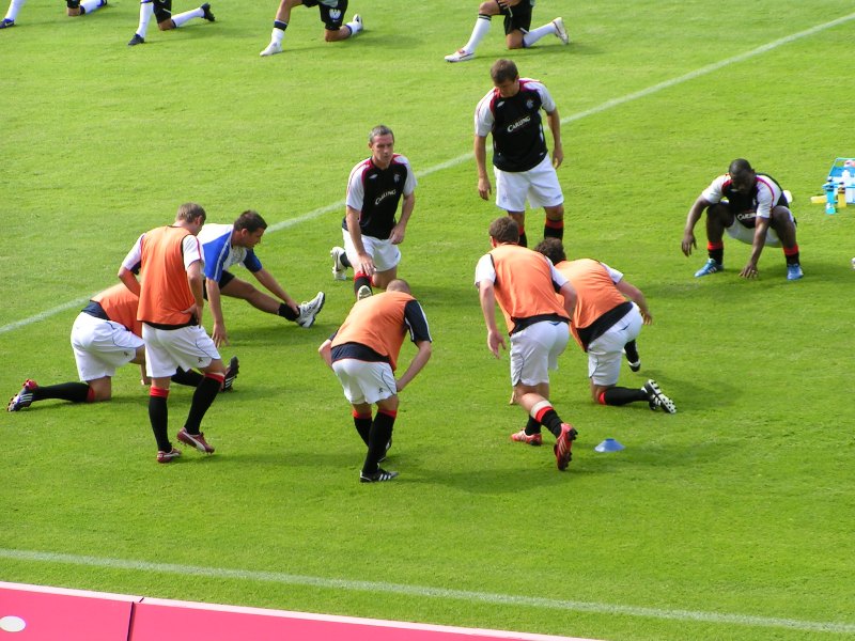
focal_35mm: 206
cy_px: 320
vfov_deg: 7.2
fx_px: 5088
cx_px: 428
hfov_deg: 9.6
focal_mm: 31.5
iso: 50
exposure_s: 1/250
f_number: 5
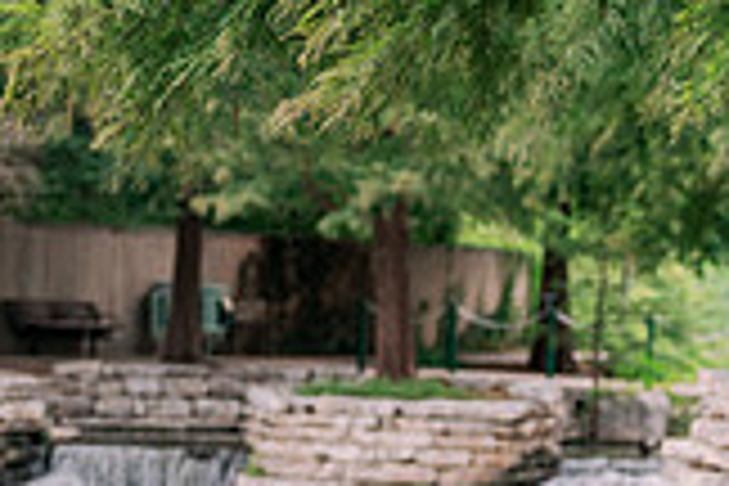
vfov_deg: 7.6
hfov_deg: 11.4
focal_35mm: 179
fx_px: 3624
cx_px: 688
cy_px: 508
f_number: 2.5
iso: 1250
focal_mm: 50
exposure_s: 1/320
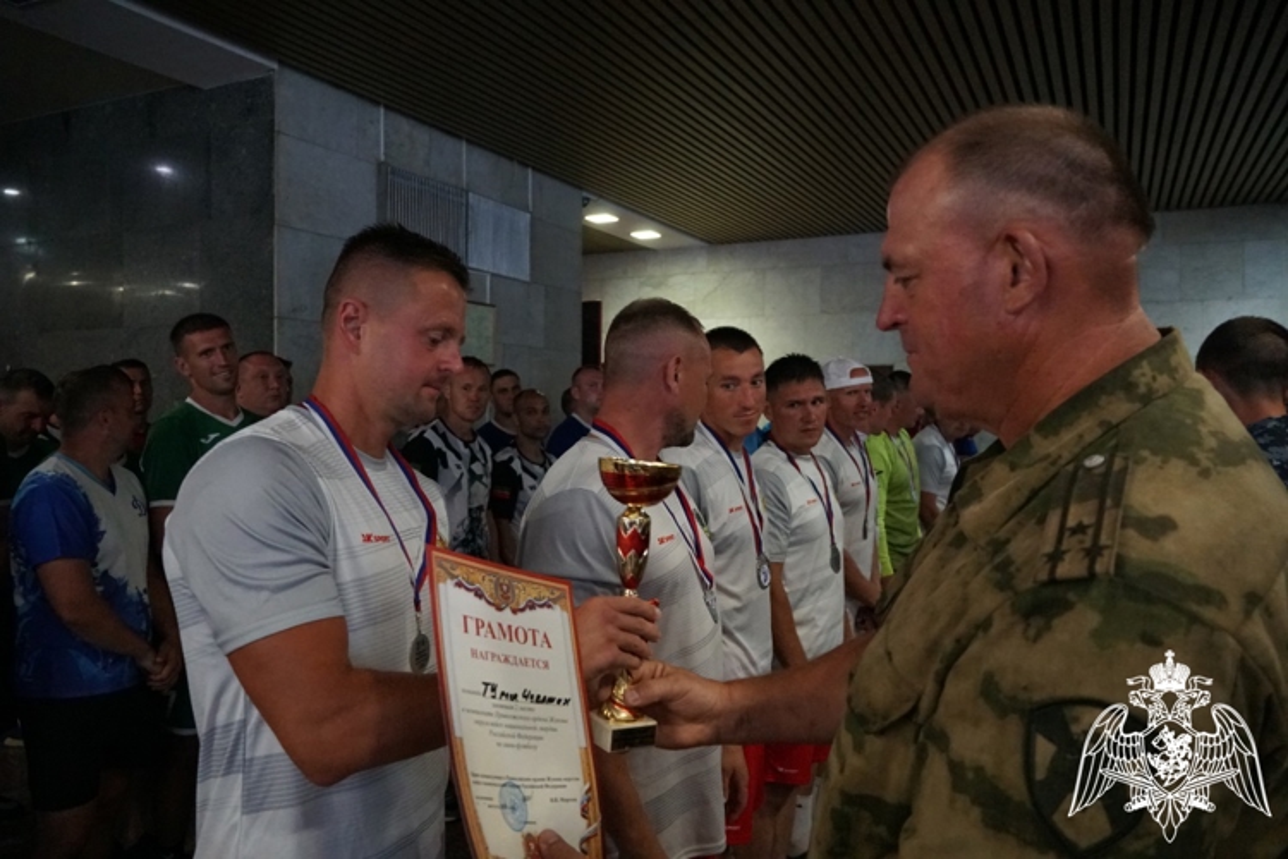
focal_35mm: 27
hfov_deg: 67.4
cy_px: 430
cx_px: 644
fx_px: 966
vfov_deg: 47.9
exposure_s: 1/160
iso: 6400
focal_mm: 18
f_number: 3.5
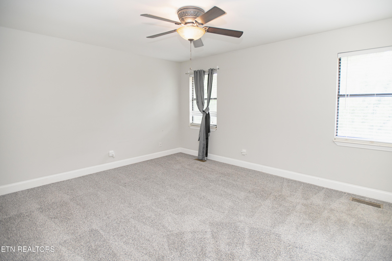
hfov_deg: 93.3
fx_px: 185
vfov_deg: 70.4
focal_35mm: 17
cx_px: 196
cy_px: 130
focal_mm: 17
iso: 640
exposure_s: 1/200
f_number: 3.5
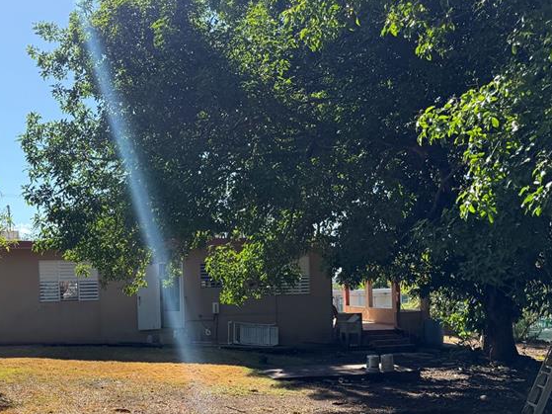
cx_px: 180
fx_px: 701
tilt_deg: -0.7
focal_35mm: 44
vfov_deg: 32.2
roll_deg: +3.6
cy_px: 312
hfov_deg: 42.3
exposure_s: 1/3021
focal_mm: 6.76
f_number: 1.78
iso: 100
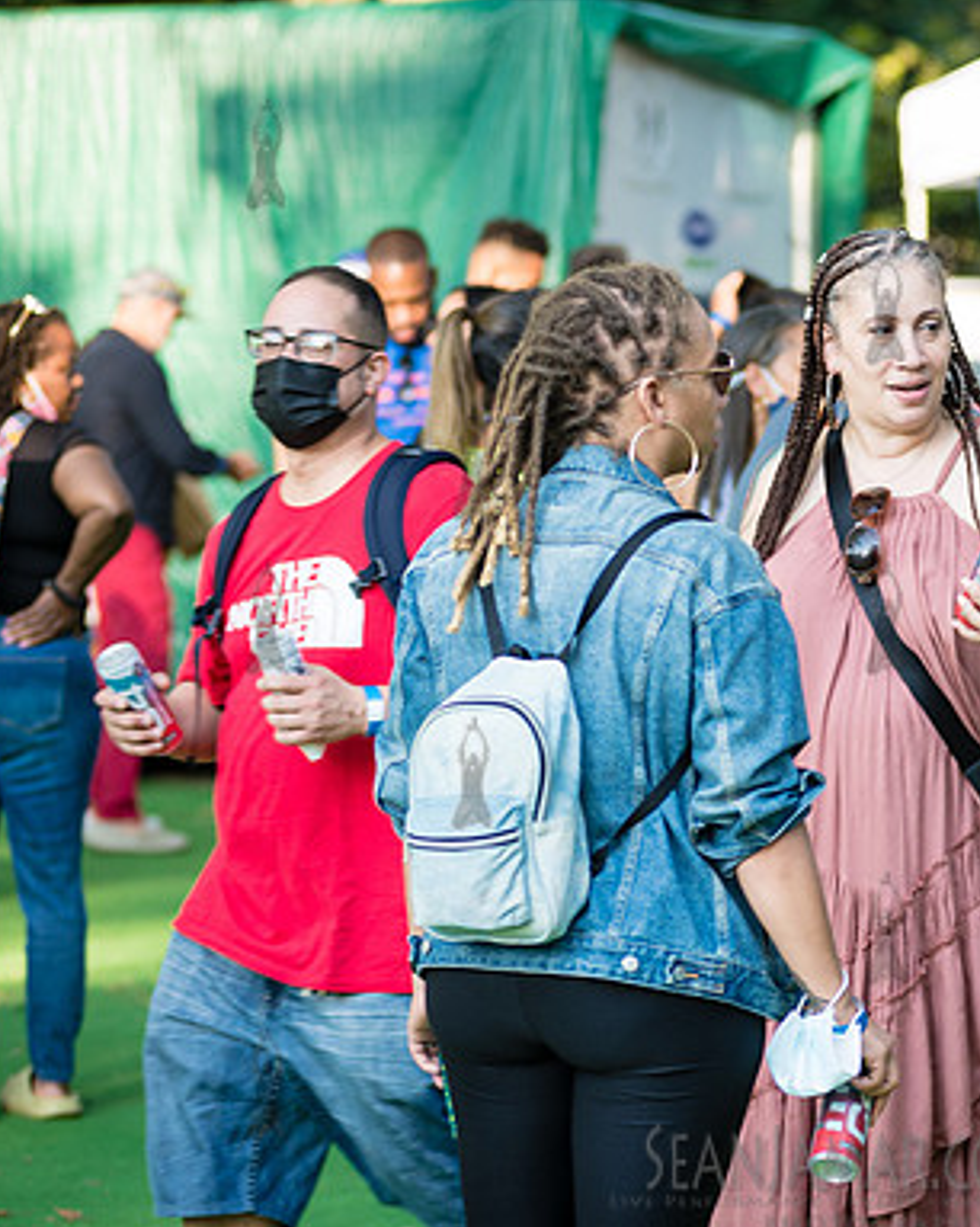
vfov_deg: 10.4
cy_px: 617
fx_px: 6713
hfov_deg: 8.3
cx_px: 884
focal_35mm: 185
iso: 200
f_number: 4
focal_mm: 112
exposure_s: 1/200
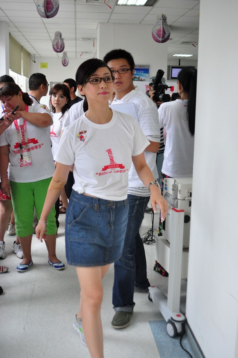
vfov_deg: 46.4
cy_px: 179
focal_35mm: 42
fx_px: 418
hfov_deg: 31.8
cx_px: 119
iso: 800
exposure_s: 1/160
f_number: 3.8
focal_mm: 28
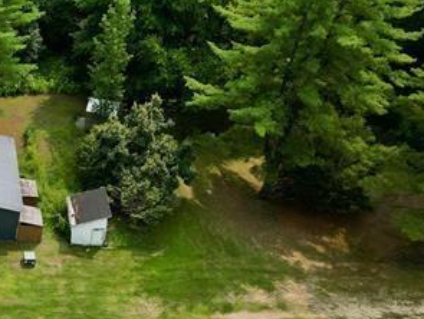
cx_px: -6
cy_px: 315
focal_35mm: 52
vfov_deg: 26.7
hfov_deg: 33.5
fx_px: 638
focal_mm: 6.72
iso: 140
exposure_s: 1/2000
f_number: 1.7
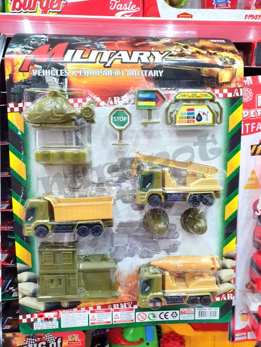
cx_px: 130
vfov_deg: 67.3
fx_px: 261
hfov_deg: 53.1
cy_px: 174
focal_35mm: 26
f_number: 2.4
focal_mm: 4.32
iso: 250
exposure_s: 1/50
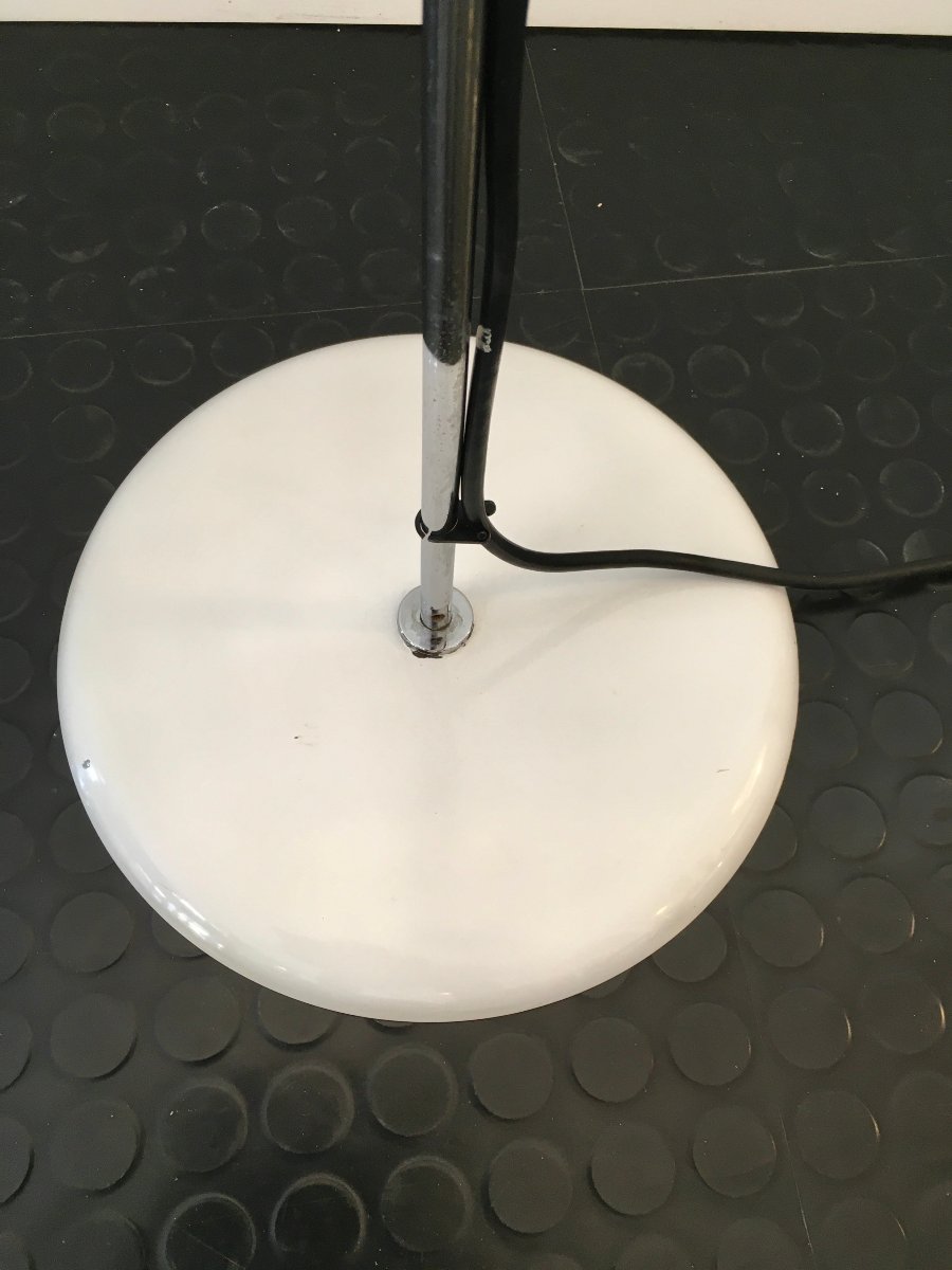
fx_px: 1063
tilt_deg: -66.3
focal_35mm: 29
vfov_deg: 61.7
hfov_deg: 48.2
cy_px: 635
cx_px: 476
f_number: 2.2
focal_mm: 4.15
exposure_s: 1/33
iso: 40
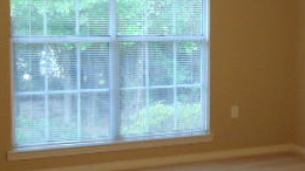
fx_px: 542
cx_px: 175
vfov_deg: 17.9
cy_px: 61
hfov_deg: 31.4
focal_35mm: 67
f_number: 3
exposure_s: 1/30
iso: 200
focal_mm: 4.5
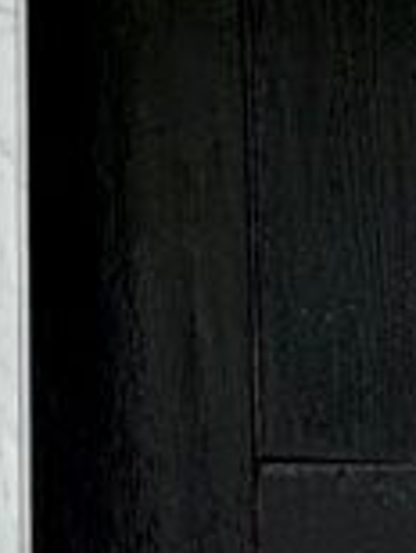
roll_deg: +0.4
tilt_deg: -6.7
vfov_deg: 5.3
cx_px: 907
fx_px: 5976
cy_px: 654
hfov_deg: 3.9
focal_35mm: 374
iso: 64
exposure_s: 1/865
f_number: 1.78
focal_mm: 6.76
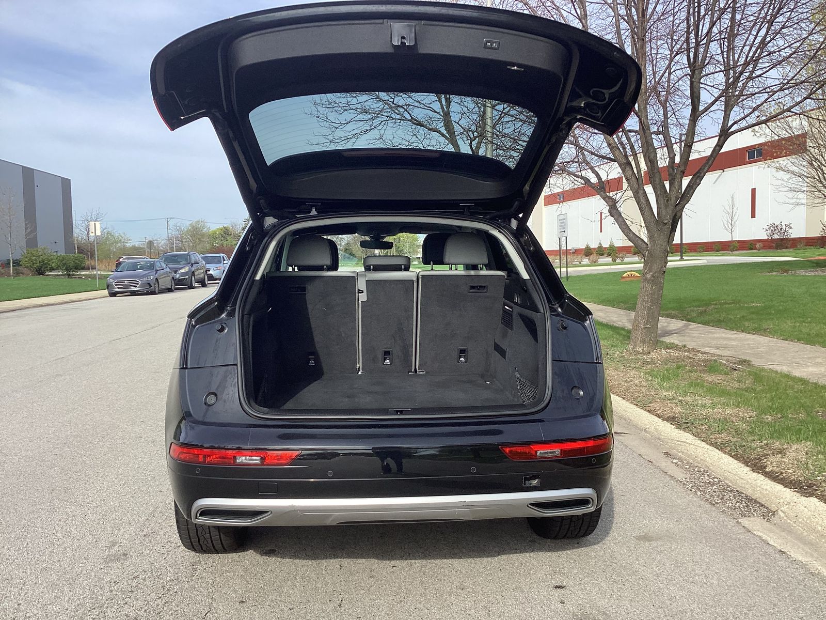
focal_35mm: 31
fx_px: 740
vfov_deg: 45.4
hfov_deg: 58.4
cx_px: 413
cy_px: 310
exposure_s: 1/1101
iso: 25
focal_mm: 3.3
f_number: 2.4
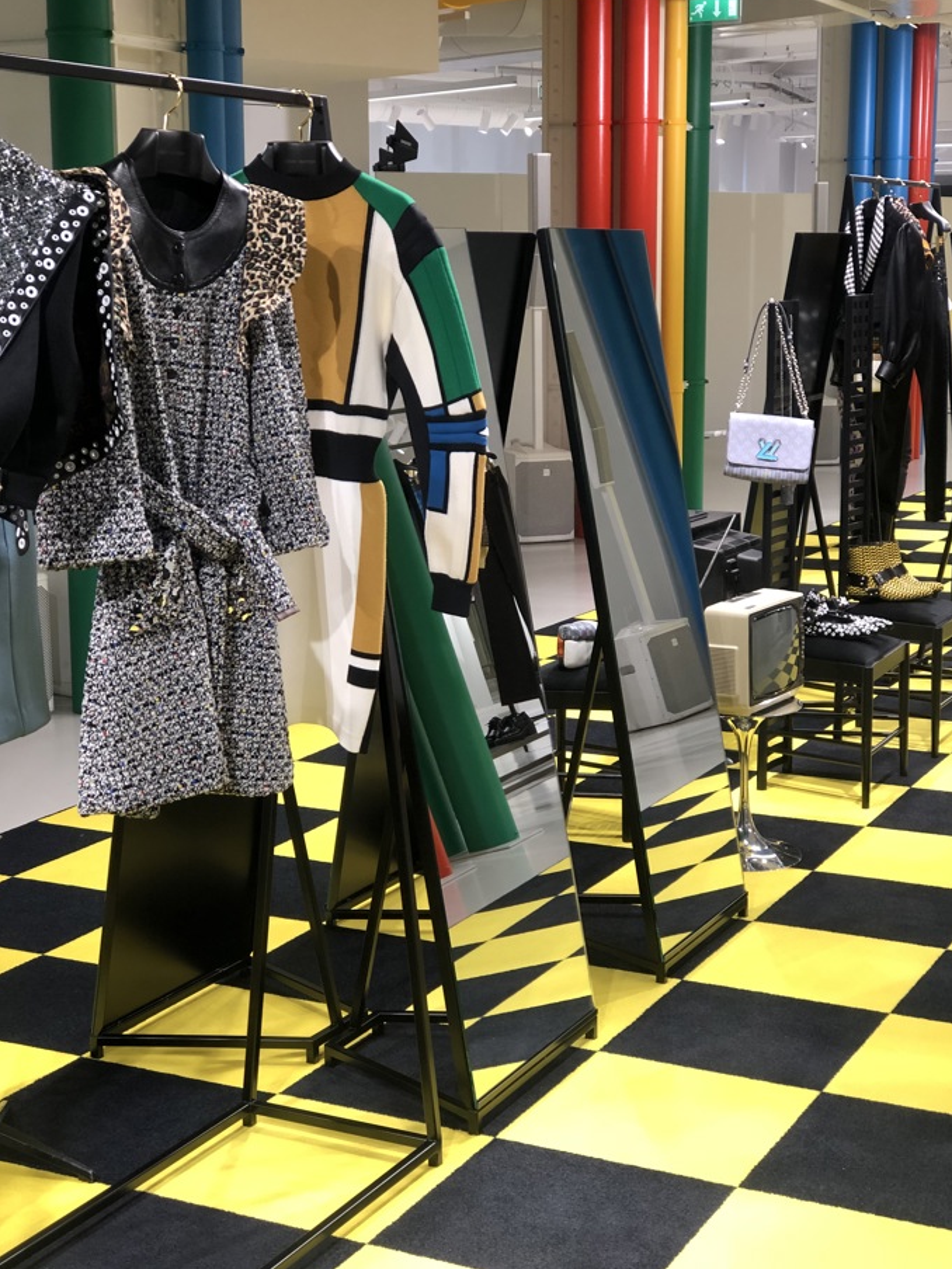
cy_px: 627
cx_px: 483
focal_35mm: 58
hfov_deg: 25.2
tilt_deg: -10.3
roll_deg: +0.8
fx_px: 2127
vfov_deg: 33.2
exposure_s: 1/33
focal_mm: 6.6
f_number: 2.8
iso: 50
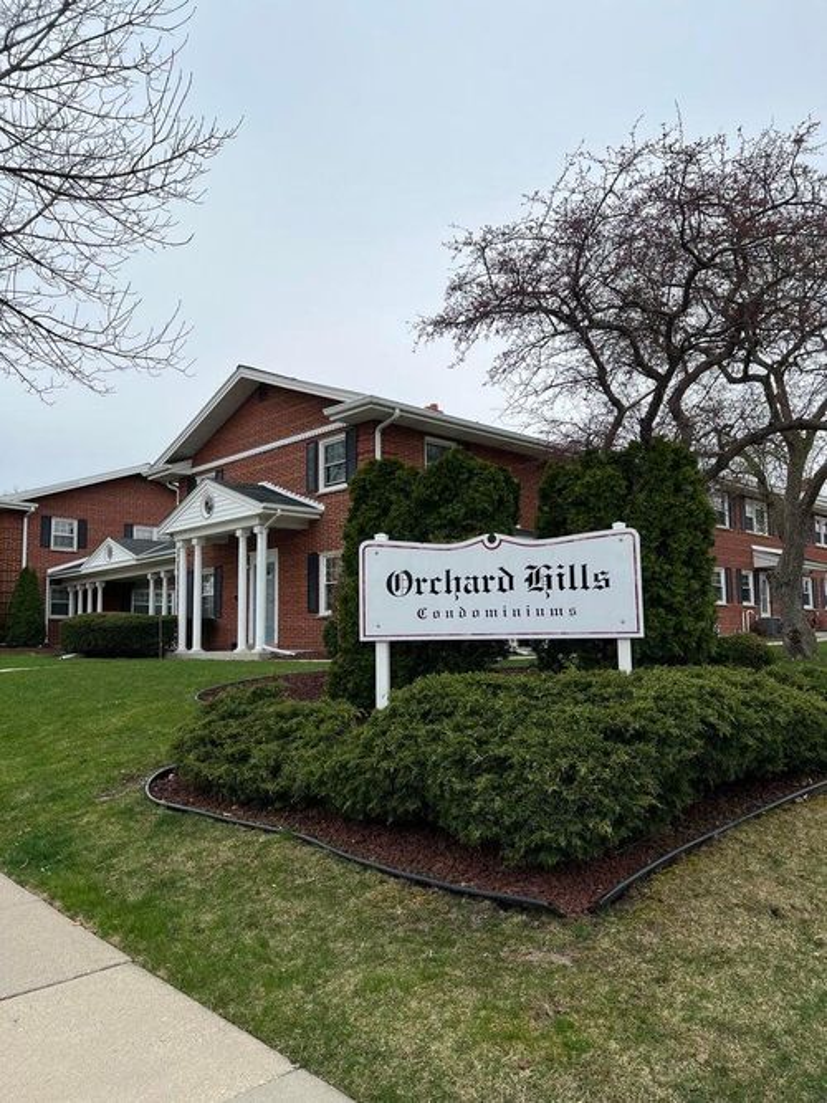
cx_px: 414
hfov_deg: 53.0
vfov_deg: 67.3
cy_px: 552
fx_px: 828
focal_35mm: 26
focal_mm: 5.7
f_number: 1.5
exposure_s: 1/3077
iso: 50
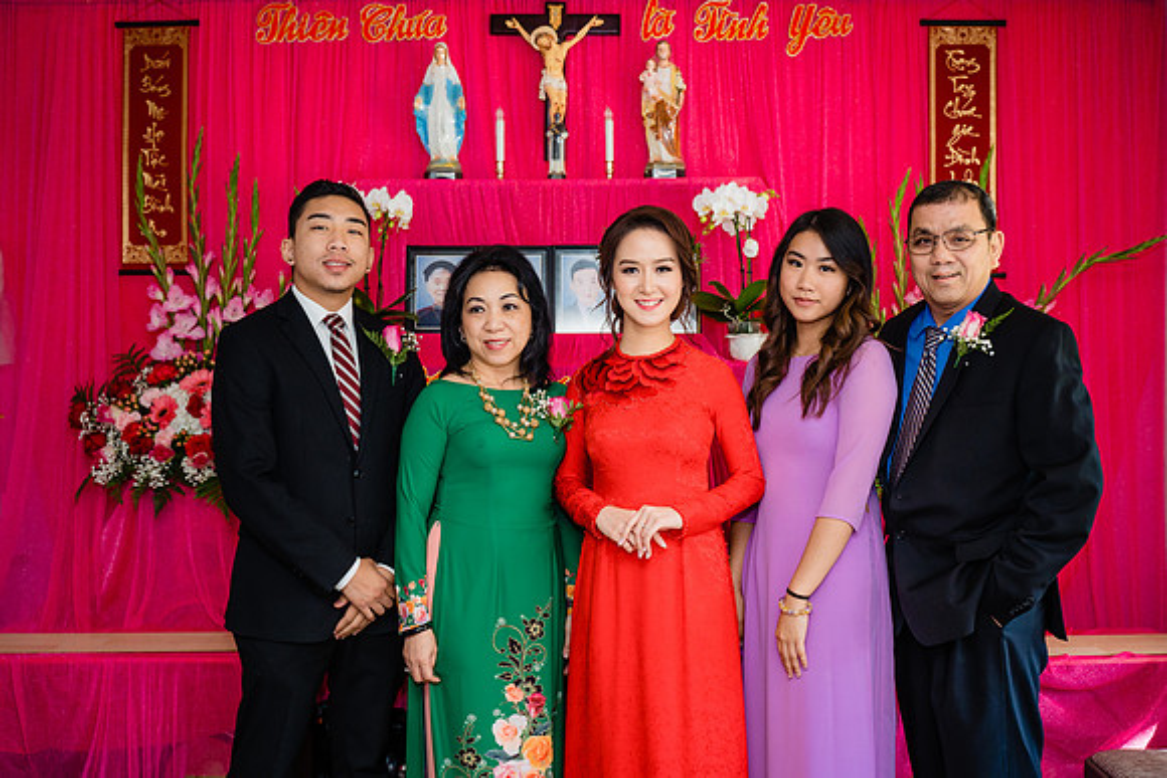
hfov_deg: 49.1
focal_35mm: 39
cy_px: 415
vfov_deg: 33.9
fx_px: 1277
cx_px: 598
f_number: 4
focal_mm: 36
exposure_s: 1/160
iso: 800
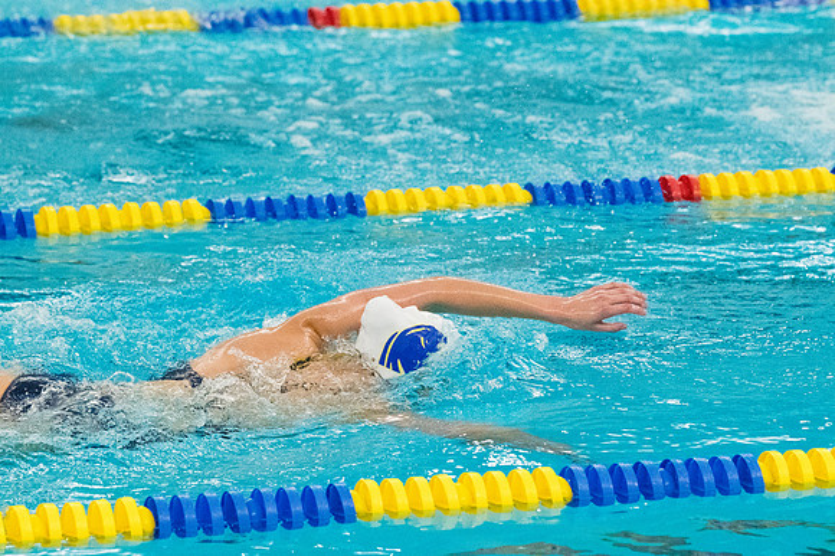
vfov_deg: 6.8
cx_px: 418
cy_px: 278
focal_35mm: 202
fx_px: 4682
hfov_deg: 10.2
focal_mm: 135
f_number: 4.5
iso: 8000
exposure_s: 1/1250
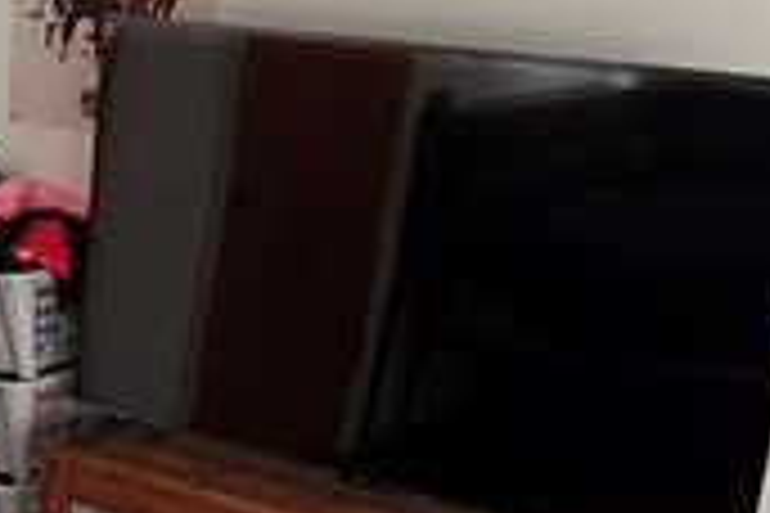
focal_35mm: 81
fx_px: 1732
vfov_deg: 16.3
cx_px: -207
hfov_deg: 22.6
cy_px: 567
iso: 160
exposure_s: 1/120
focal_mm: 2.2
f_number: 1.9
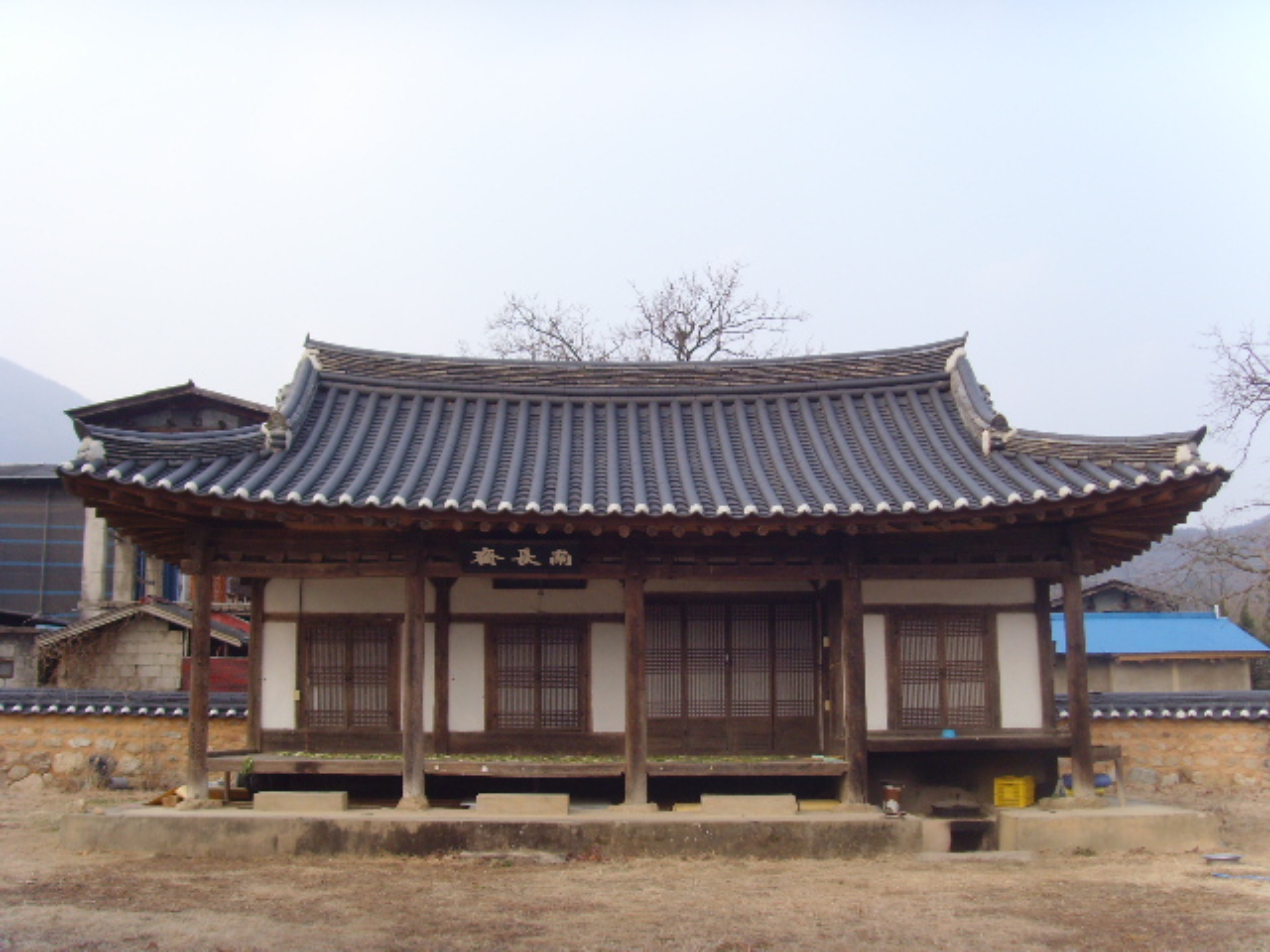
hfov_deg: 47.9
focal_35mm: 39
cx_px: 635
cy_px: 476
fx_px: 1431
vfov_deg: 36.8
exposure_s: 1/180
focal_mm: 6.6
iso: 80
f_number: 3.5
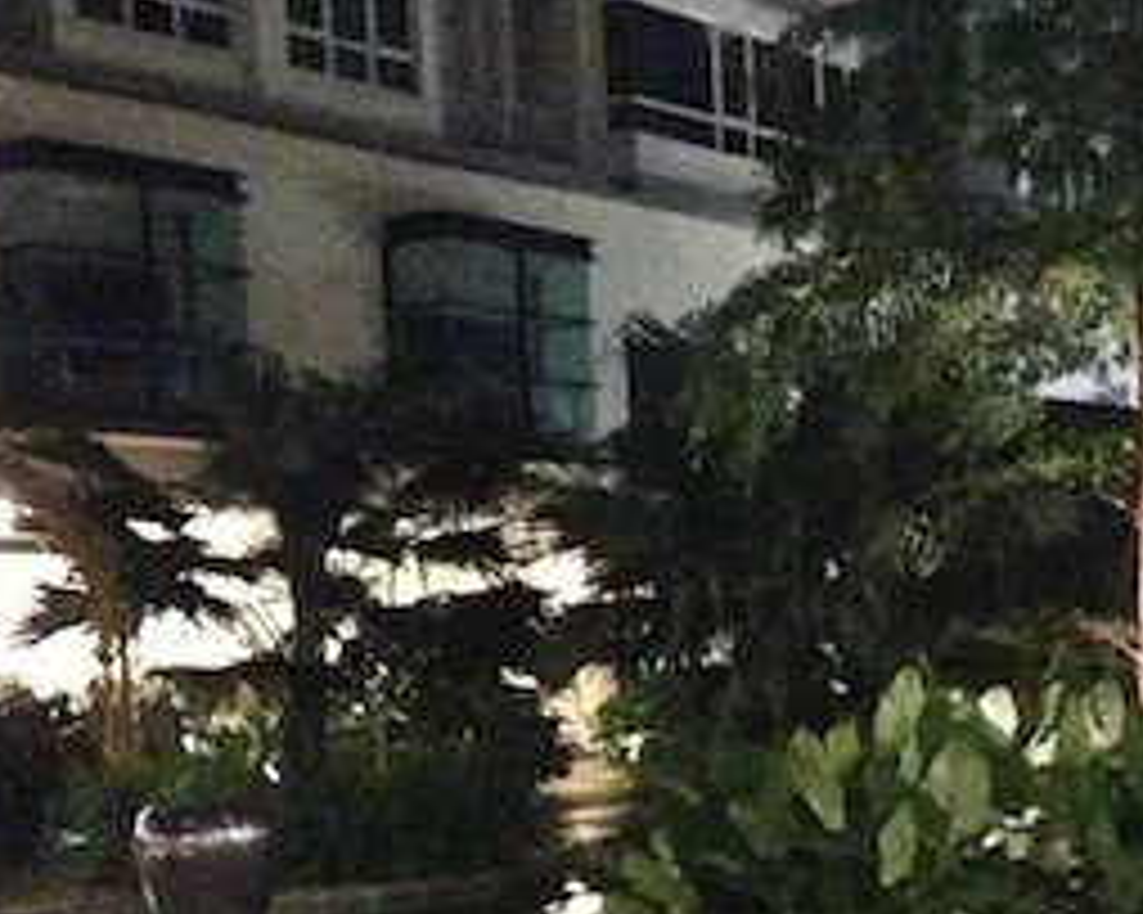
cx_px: 1094
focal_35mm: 152
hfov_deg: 12.6
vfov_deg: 10.1
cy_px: 756
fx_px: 5140
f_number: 2.4
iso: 2000
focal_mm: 4.12
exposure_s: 1/15
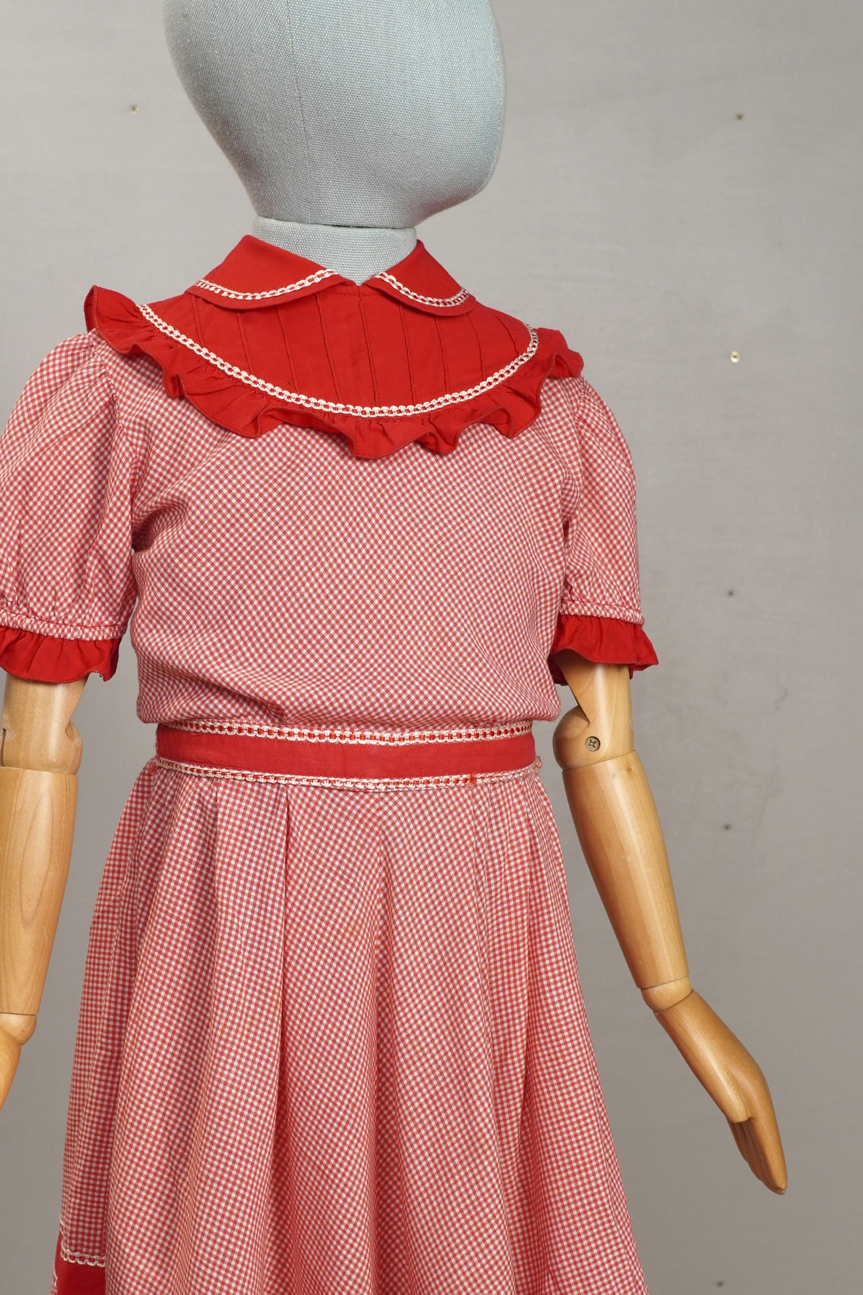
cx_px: 353
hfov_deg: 19.4
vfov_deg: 28.8
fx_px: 2516
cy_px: 759
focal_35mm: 70
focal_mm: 32
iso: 400
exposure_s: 1/50
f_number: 6.3
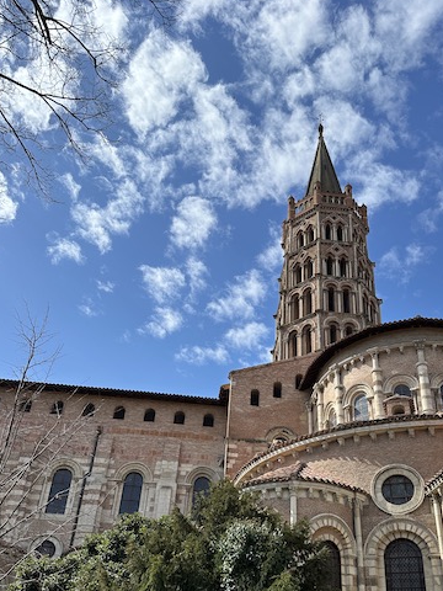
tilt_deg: +31.5
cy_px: 377
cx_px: 261
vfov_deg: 56.0
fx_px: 546
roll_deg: -3.3
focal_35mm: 32
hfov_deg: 44.0
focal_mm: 6.86
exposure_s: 1/4348
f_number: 1.78
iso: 80
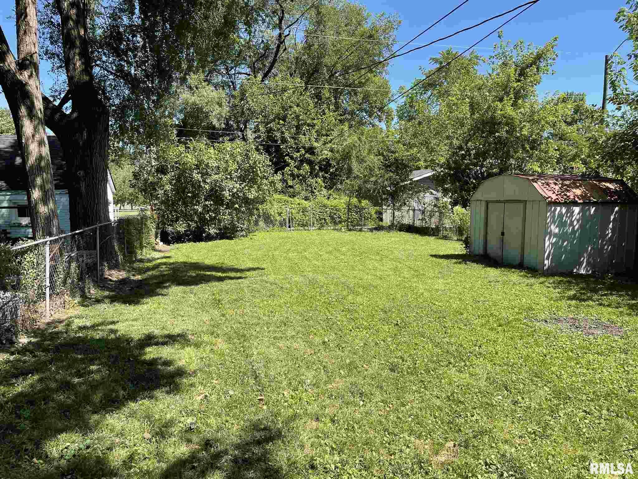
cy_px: 240
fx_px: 479
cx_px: 319
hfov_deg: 67.3
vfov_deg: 53.1
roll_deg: -0.5
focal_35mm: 26
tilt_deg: -5.2
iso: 32
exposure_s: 1/1401
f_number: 1.6
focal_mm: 4.2
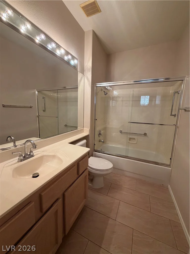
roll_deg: -1.3
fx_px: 102
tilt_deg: -9.0
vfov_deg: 102.1
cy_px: 127
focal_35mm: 14
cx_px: 95
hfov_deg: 85.7
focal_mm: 2.22
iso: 250
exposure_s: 1/120
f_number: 2.2
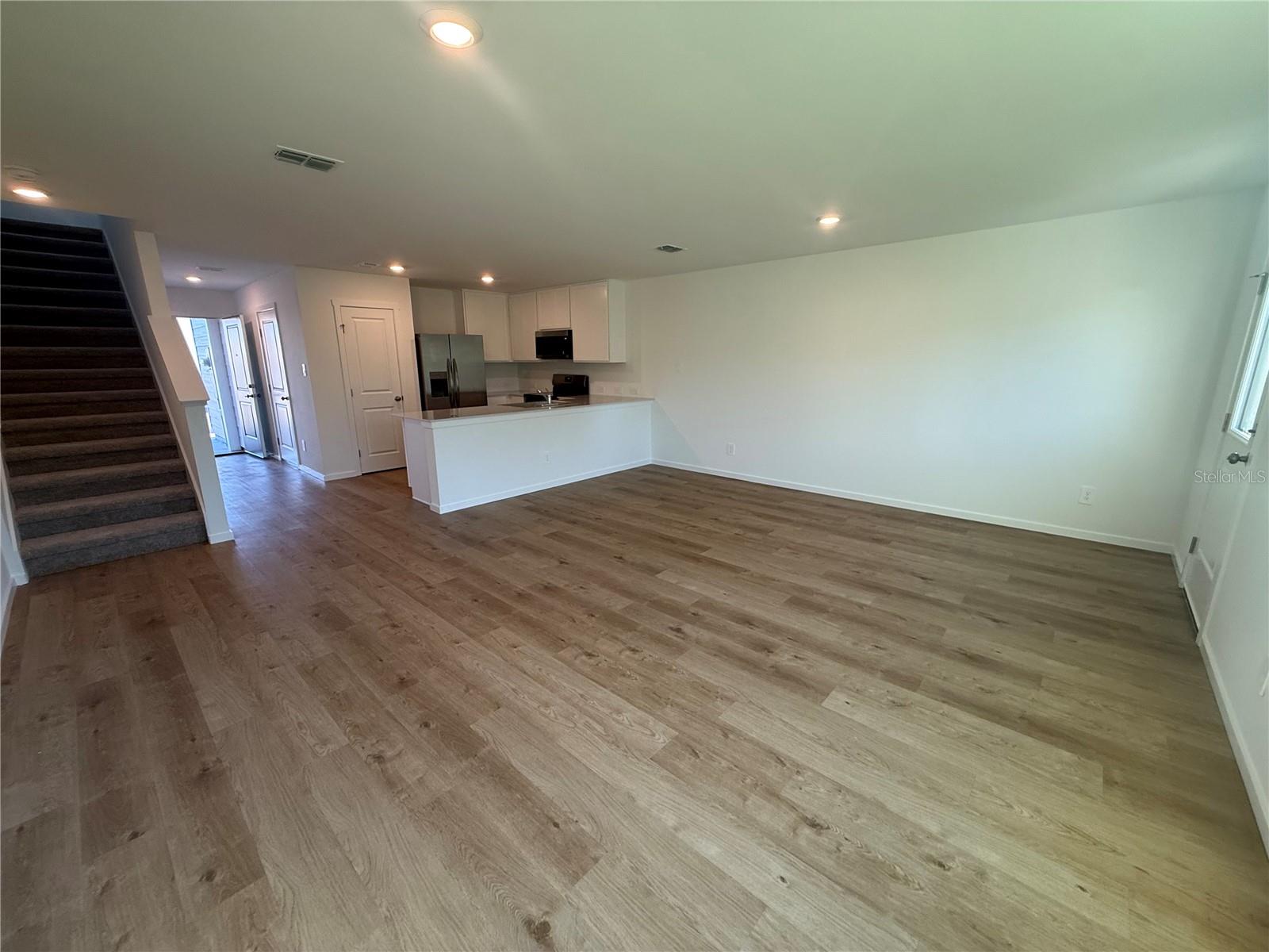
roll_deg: +0.9
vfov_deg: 85.7
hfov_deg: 102.1
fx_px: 513
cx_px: 634
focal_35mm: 14
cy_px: 476
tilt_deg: -10.4
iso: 125
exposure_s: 1/120
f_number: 2.2
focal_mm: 2.22
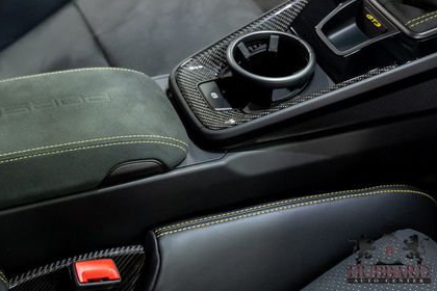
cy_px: 80
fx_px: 777
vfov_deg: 21.1
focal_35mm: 64
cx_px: 120
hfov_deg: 31.0
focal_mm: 42
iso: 3200
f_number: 4
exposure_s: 1/60
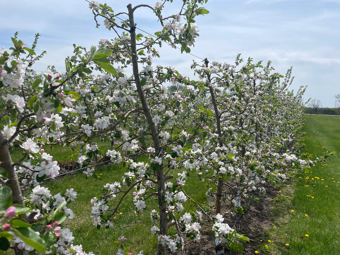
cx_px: 170
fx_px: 255
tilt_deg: -4.5
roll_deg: -2.7
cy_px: 128
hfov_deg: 67.3
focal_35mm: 26
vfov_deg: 53.1
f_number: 1.6
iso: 32
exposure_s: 1/5291
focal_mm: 4.2
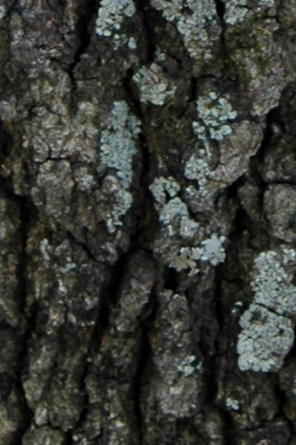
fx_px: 3112
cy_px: -58
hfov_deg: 5.4
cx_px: 332
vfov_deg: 8.1
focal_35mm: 252
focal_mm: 26
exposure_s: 1/90
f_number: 4.8
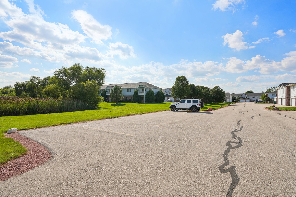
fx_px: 140
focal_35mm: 17
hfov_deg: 93.3
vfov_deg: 70.4
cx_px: 148
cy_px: 98
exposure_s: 1/800
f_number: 6.3
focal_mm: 17
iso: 100
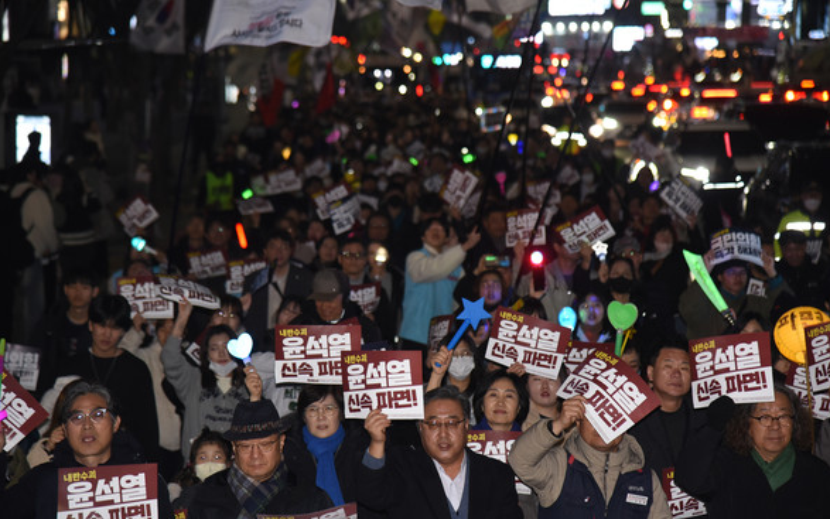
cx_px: 421
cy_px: 260
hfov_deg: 16.7
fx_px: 2828
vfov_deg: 10.5
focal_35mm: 125
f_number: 4
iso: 1600
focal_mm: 120
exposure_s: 1/125
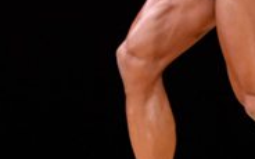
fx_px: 8062
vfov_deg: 1.1
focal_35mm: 1160
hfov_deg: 1.8
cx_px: 199
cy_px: -51
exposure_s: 1/400
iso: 4000
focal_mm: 180
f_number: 5.6
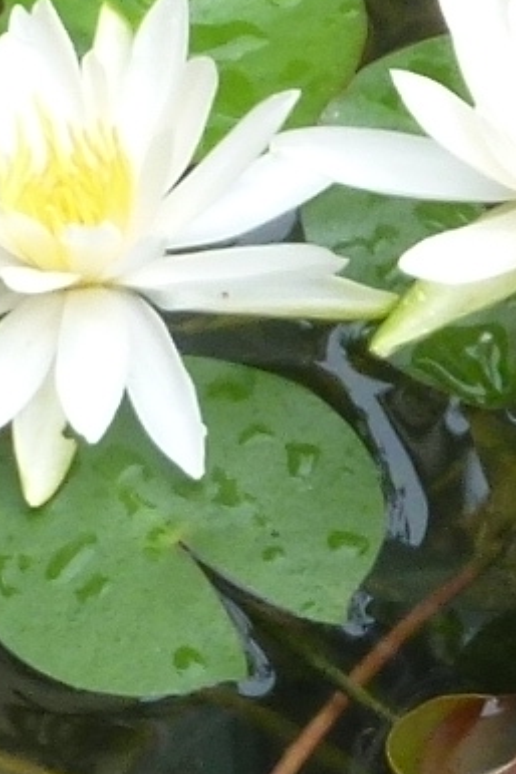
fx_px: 8456
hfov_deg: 3.5
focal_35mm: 393
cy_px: 471
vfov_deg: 5.2
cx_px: 199
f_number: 4.4
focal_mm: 10.1
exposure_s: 1/80
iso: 125
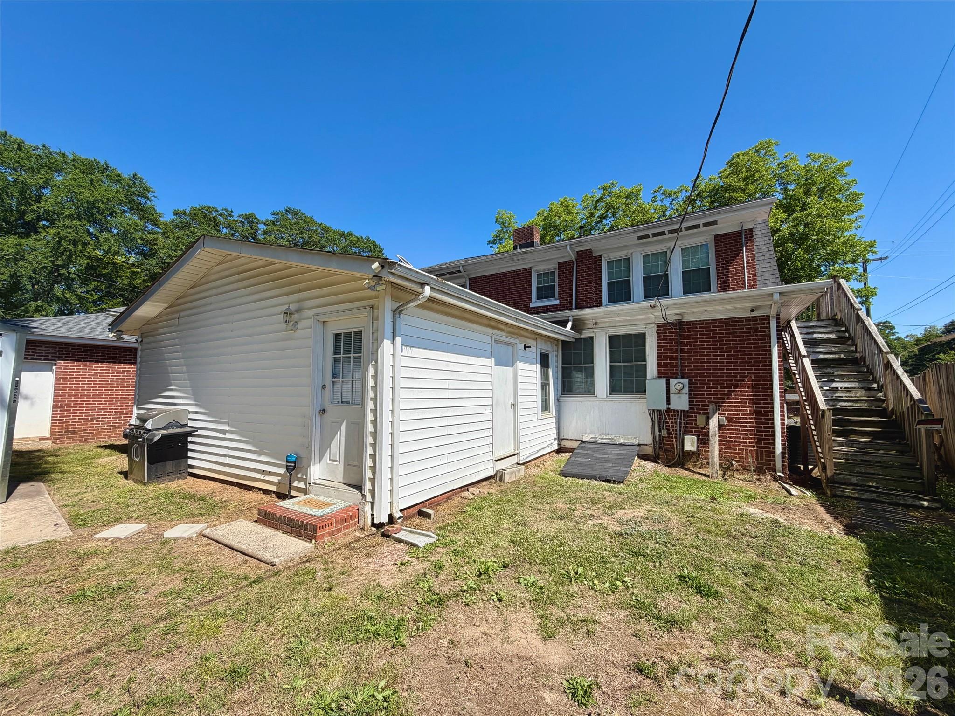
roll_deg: +0.0
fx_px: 386
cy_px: 358
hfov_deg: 102.1
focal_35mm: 14
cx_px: 478
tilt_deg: +5.2
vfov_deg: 85.7
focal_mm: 2.22
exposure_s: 1/876
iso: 25
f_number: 2.2
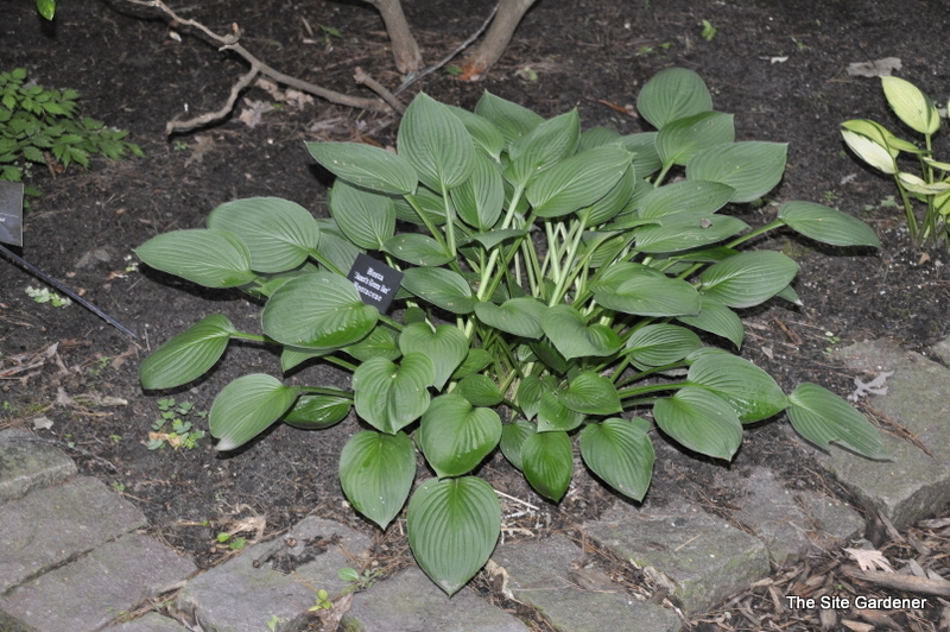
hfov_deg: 26.0
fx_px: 2057
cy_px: 316
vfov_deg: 17.5
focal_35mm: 78
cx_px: 475
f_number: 5
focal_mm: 52
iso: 800
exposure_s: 1/60
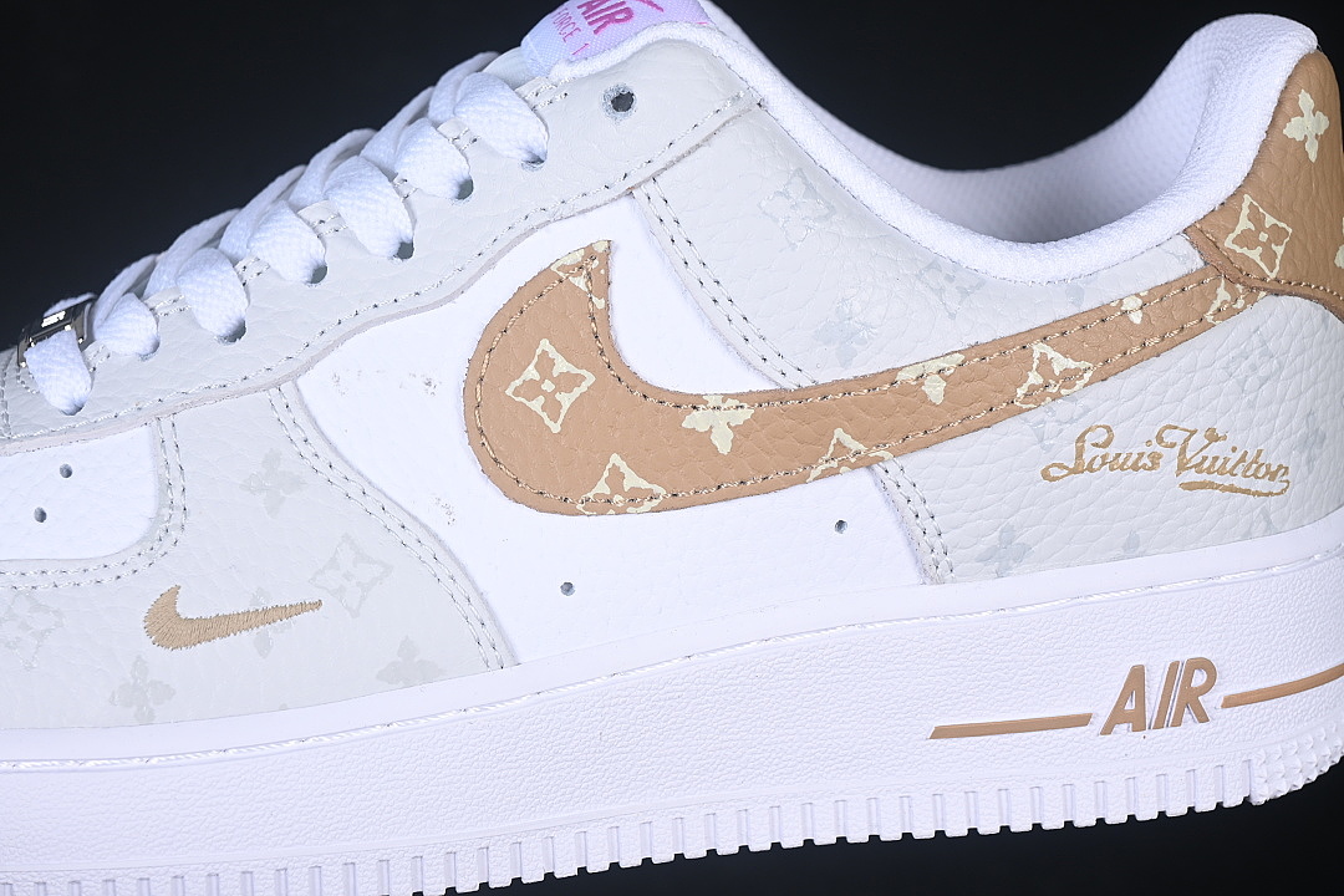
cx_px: 672
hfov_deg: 27.0
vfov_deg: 18.2
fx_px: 2800
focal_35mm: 75
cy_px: 448
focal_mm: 50
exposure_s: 1/80
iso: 160
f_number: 7.1
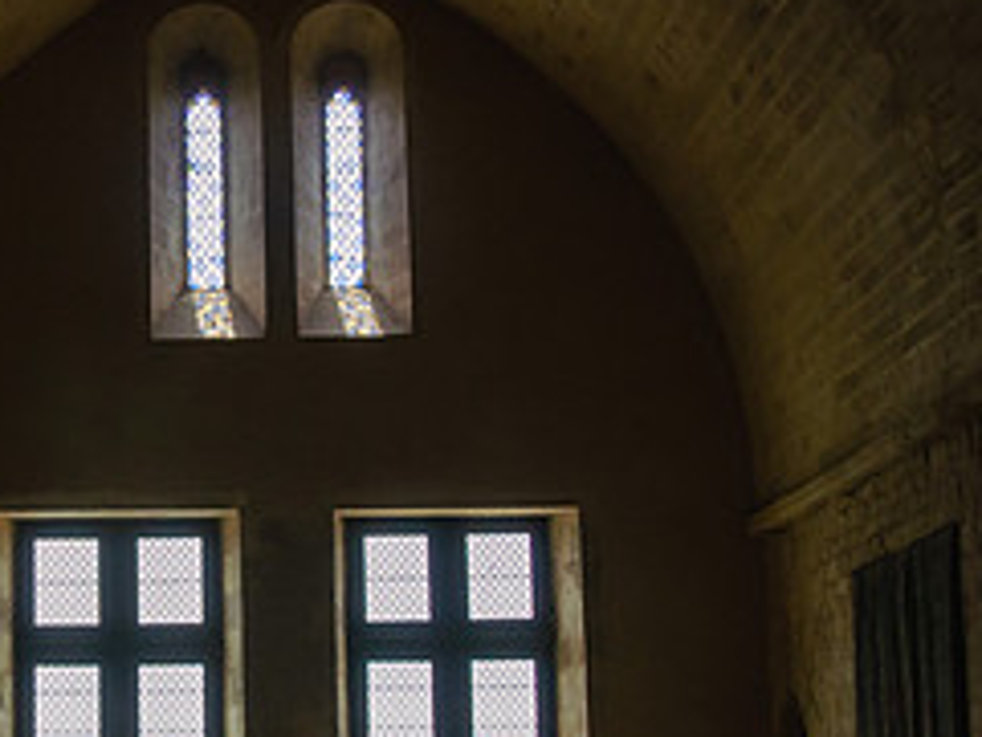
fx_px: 2356
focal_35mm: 83
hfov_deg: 22.9
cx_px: 77
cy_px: 505
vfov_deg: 17.7
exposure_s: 1/200
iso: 800
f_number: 7.1
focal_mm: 24
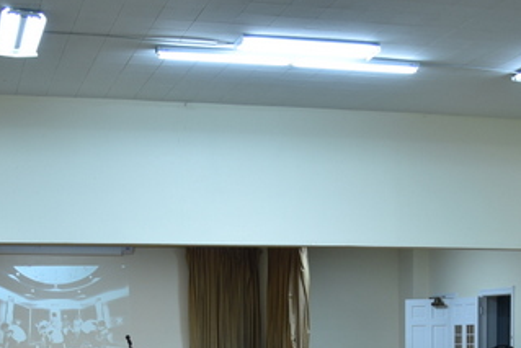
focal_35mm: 77
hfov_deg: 26.3
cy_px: 471
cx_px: 305
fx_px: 1115
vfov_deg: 16.6
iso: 280
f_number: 4.5
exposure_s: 1/25
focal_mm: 24
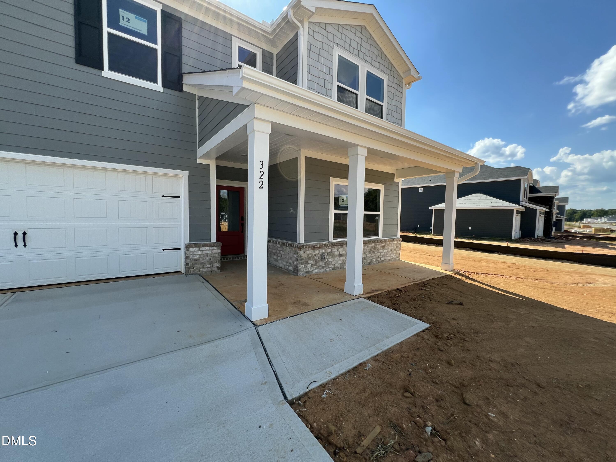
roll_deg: -0.6
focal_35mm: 13
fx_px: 231
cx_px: 308
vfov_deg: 89.9
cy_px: 231
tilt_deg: -2.1
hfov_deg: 106.2
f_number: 1.8
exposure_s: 1/791
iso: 32
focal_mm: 1.57
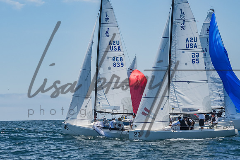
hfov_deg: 14.0
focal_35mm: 147
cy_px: 80
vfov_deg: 9.3
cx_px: 120
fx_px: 979
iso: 640
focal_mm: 98
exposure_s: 1/1600
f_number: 14
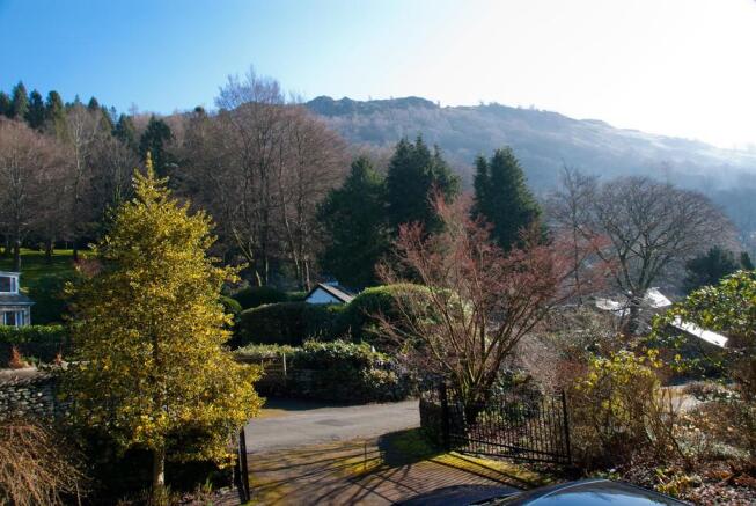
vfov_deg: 53.3
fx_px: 505
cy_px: 253
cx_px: 378
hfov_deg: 73.7
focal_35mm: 24
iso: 100
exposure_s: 1/60
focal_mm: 16
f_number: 7.1
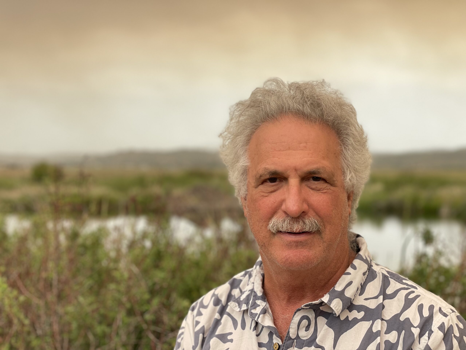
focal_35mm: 52
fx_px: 700
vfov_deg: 28.0
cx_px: 233
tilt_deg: +0.1
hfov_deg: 36.8
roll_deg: +0.2
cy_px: 175
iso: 40
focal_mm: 6
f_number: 2
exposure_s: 1/122
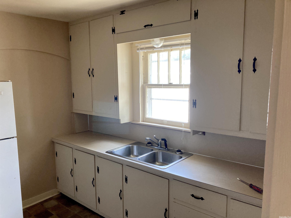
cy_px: 109
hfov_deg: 63.4
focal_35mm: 28
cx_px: 146
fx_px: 235
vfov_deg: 49.7
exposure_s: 1/60
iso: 125
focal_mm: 3.99
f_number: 1.8
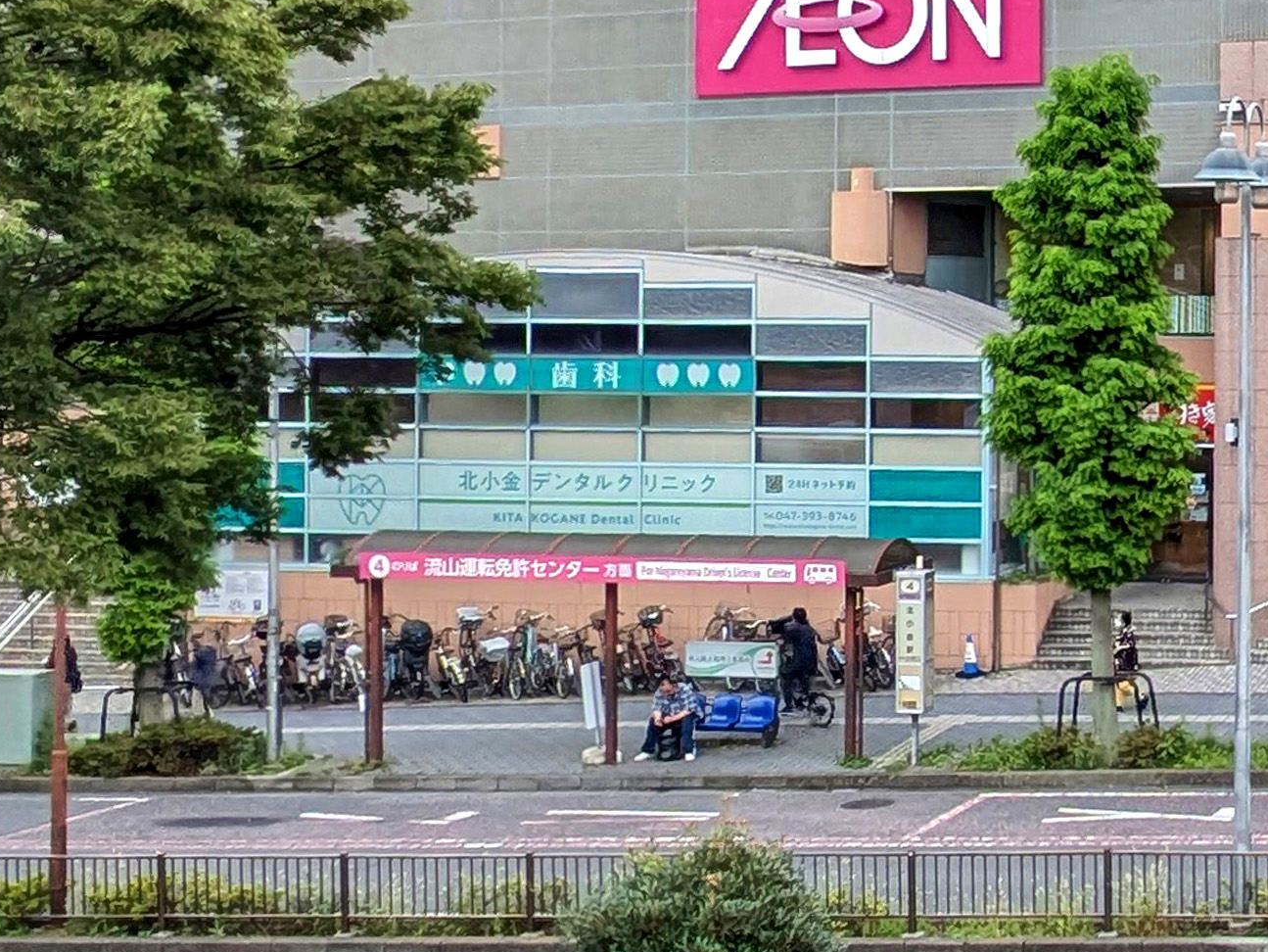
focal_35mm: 50
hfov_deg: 32.9
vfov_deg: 26.9
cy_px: -83
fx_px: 1832
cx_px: 1434
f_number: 2.2
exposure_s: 1/1458
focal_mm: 1.83
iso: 49
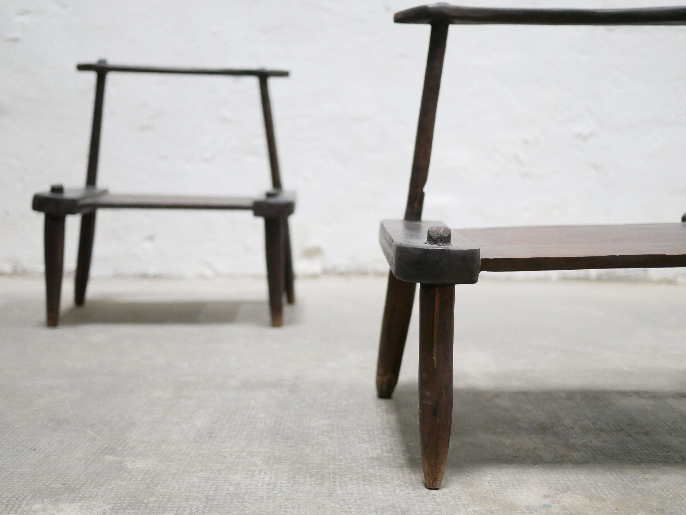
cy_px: 244
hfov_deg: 43.8
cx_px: 324
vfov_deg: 33.6
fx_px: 852
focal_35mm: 43
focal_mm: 20
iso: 1600
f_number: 1.7
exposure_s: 1/60
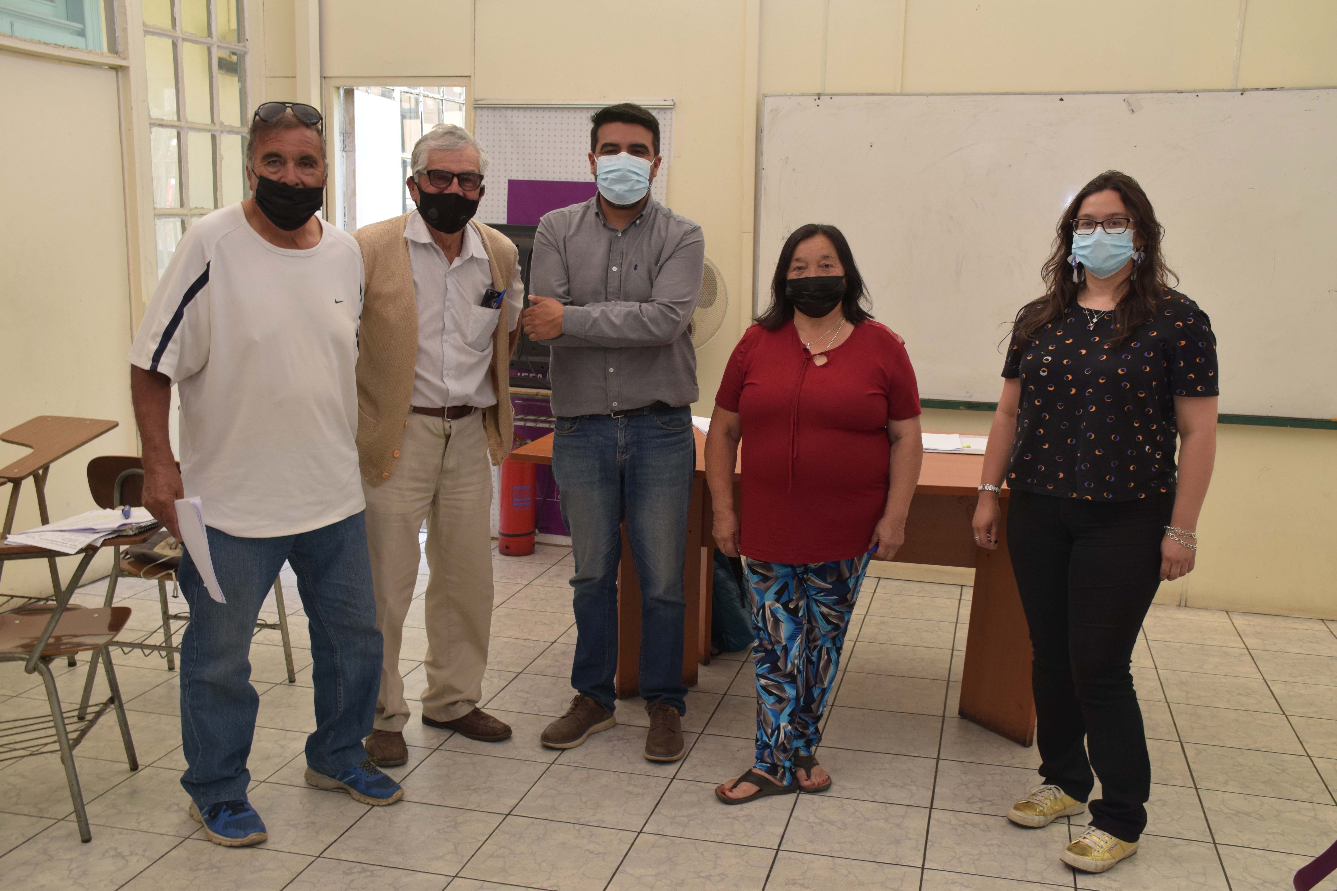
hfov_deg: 53.1
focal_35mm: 36
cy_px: 446
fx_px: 1337
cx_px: 668
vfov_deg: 36.9
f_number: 8
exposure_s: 1/30
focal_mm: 24
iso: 800
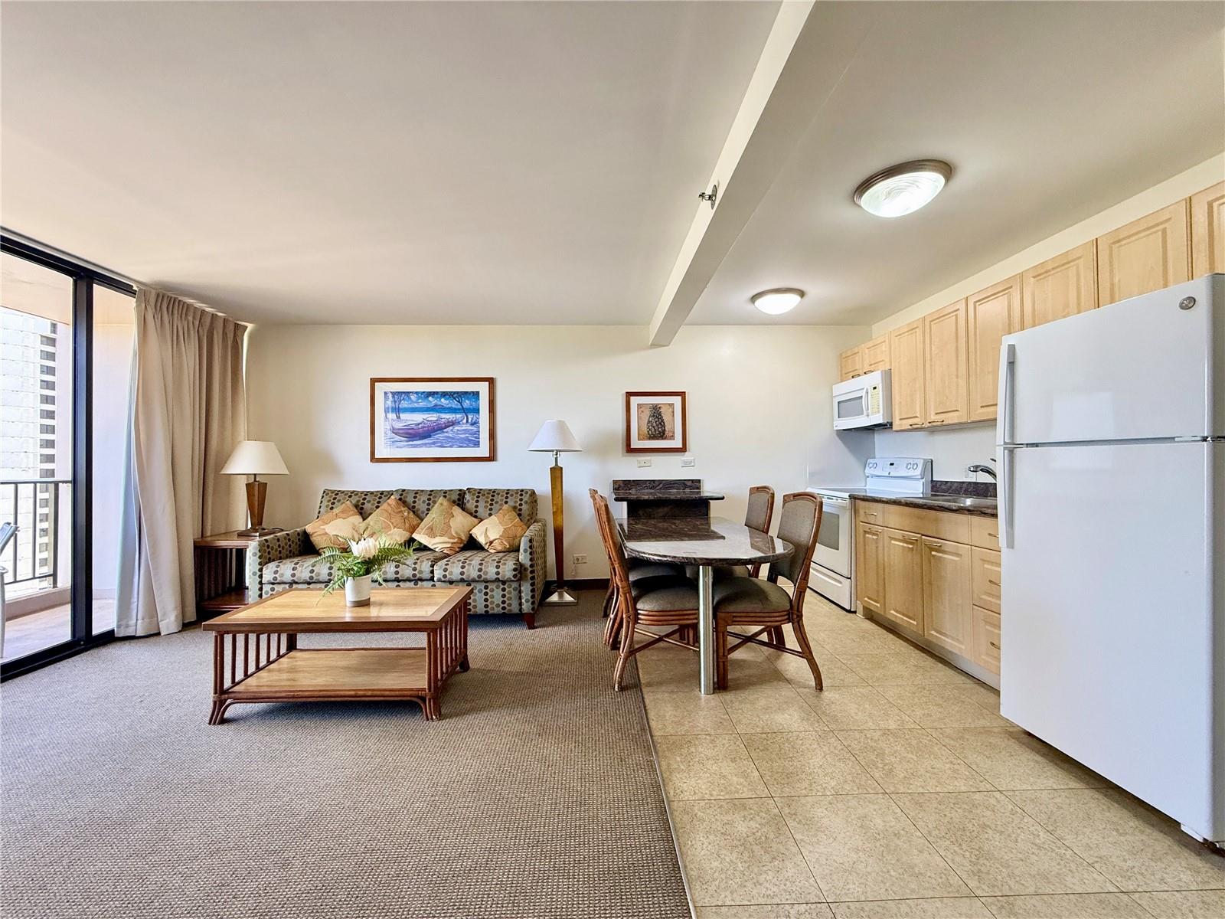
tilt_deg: +1.0
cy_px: 460
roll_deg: +0.9
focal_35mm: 14
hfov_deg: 102.1
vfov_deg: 85.7
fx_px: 495
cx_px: 612
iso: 200
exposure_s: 1/120
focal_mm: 2.22
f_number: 2.2
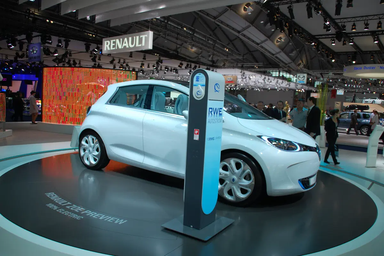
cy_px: 128
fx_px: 288
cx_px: 192
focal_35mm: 27
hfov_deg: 67.4
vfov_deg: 47.9
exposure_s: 1/125
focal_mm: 18
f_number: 5.6
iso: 200
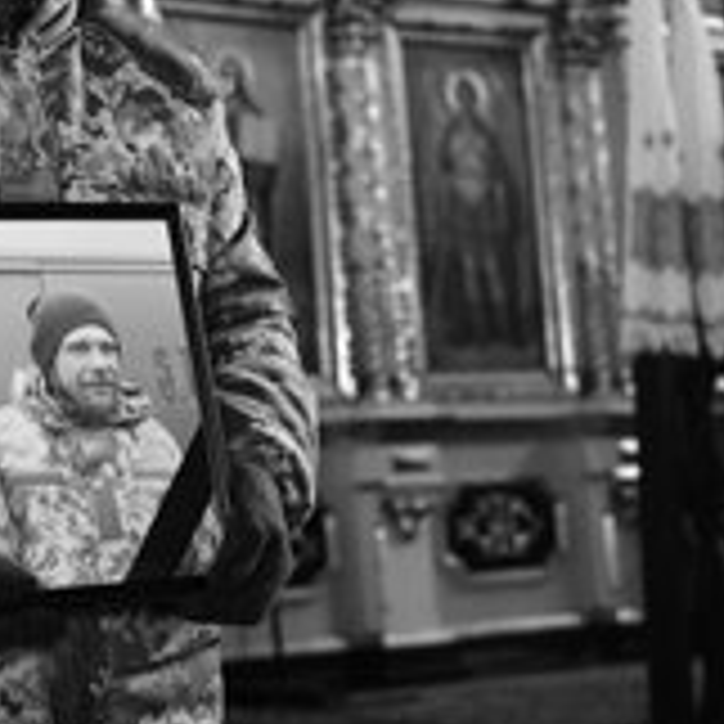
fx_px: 1751
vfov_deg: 23.3
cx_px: 40
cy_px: 241
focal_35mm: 74
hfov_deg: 22.6
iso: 1100
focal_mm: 35
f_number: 2.5
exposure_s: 1/160
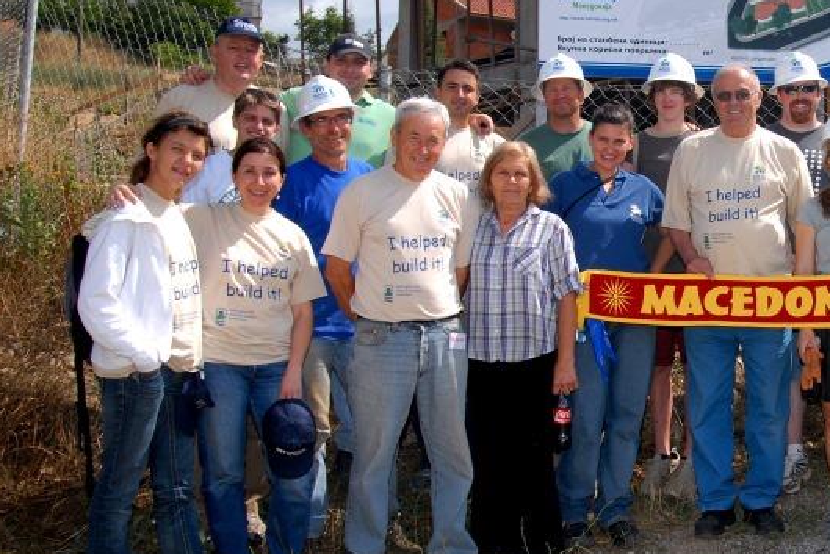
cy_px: 281
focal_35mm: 58
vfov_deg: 23.4
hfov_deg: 32.5
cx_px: 770
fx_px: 1338
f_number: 10
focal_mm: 20
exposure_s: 1/250
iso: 200
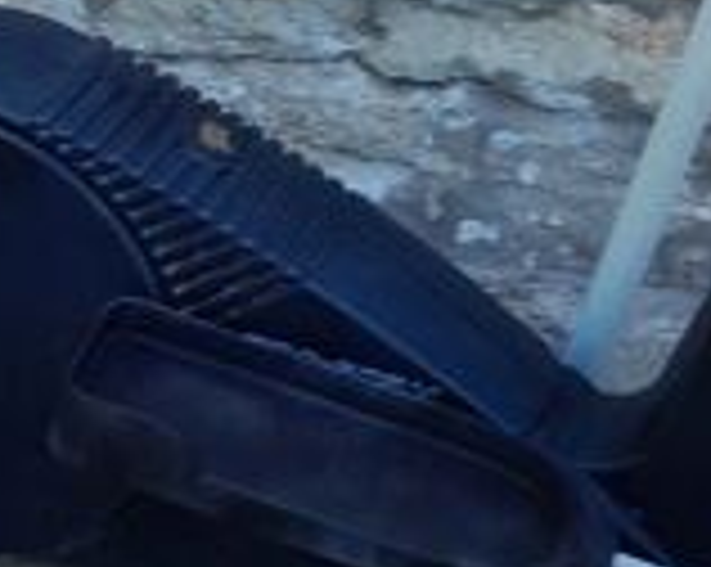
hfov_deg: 18.5
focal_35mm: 103
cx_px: 576
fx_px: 2165
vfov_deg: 13.8
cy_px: -356
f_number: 1.8
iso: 40
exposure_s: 1/60
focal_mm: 3.98
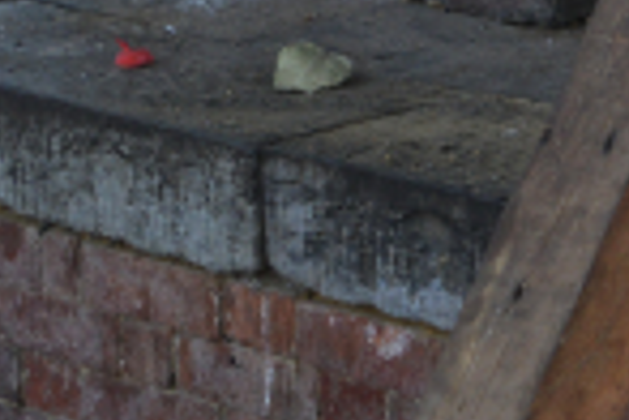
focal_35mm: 231
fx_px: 4036
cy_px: -868
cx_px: 1369
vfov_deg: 5.6
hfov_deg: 8.3
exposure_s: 1/500
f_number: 3.8
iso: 400
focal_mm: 34
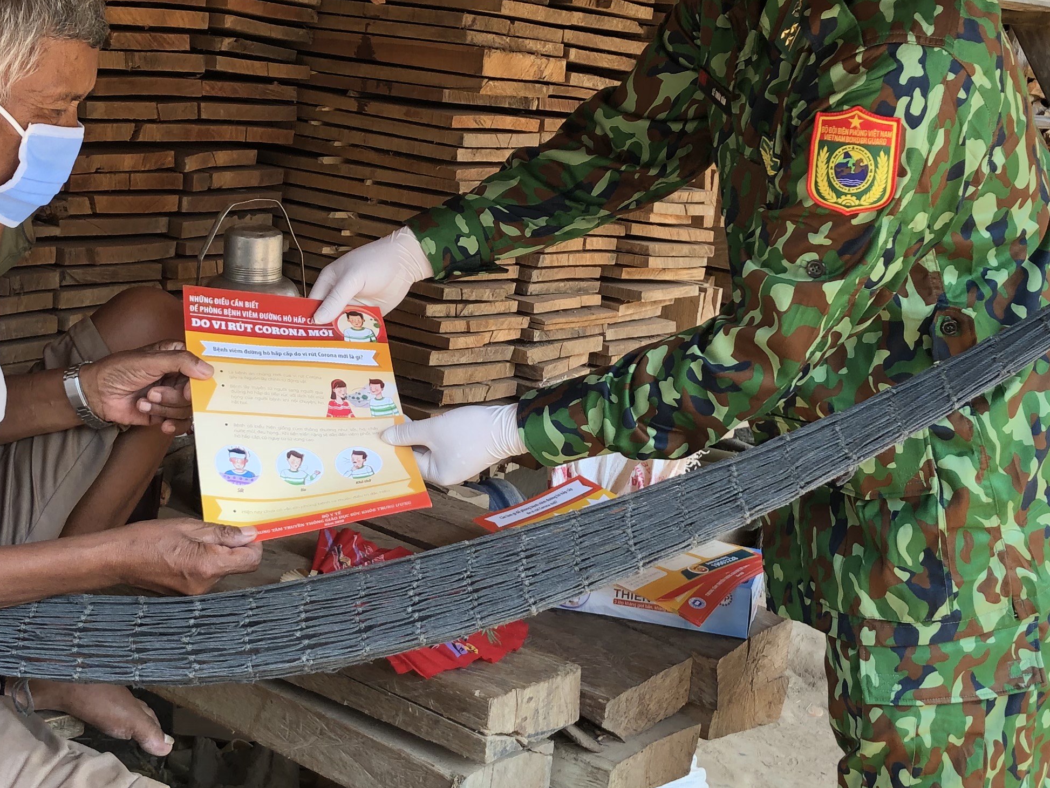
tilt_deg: -11.5
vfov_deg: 25.2
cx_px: 418
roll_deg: -1.6
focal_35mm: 58
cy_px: 345
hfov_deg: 33.1
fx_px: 1760
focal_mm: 4
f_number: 1.8
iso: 20
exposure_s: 1/125
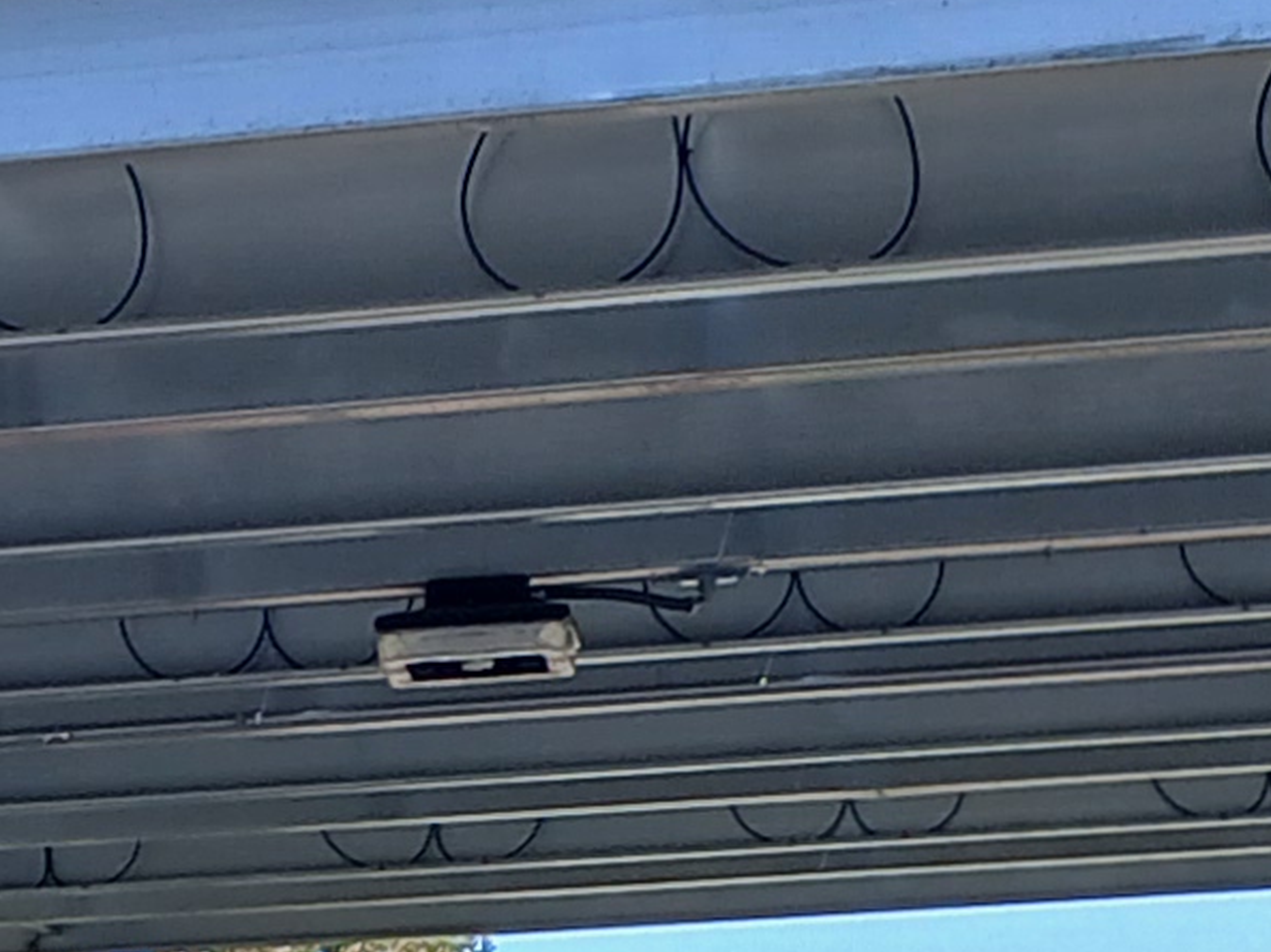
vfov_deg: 7.6
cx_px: -607
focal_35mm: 179
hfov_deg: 10.7
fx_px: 6568
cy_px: 2425
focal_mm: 3.98
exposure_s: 1/292
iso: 20
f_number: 1.8
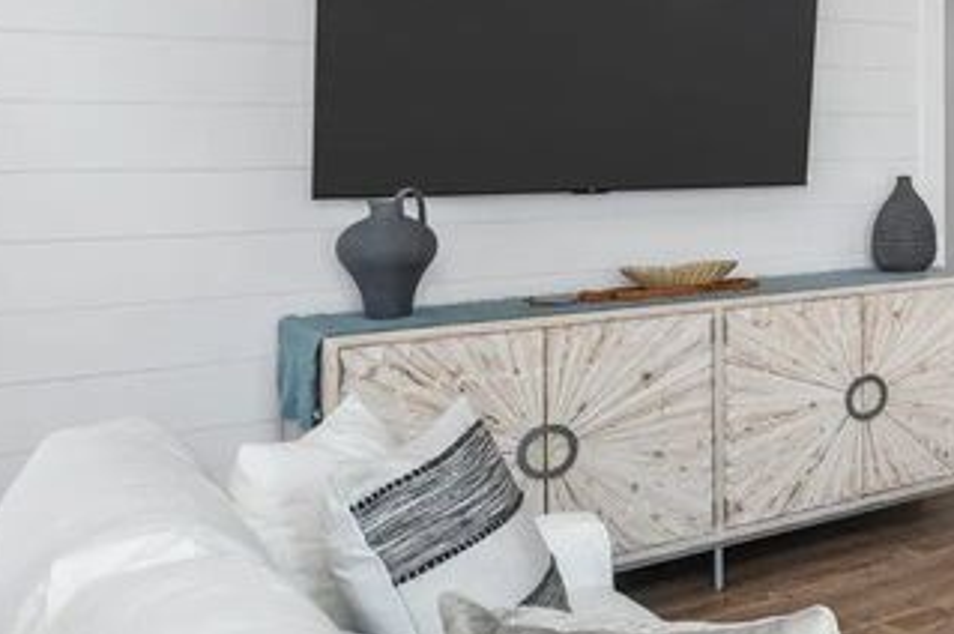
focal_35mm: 47
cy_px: 142
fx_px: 1234
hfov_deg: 31.4
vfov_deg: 28.3
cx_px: 1271
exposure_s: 1/50
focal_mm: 14.5
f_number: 9
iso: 125
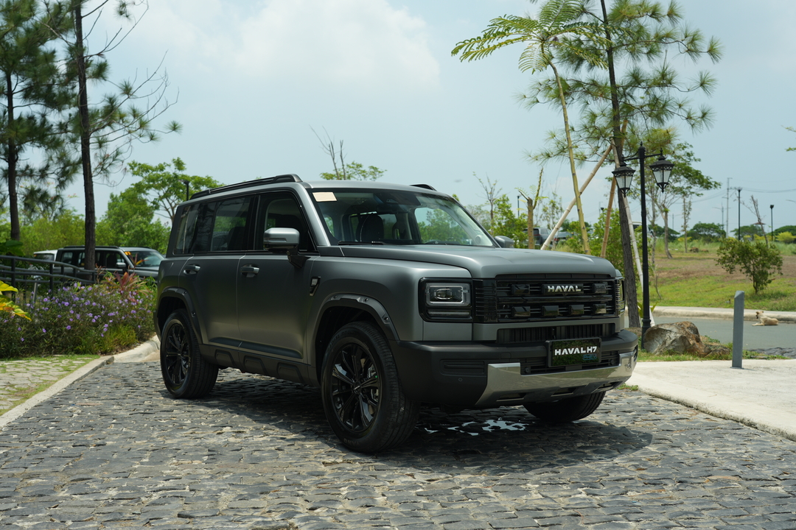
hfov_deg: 53.1
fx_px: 796
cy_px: 265
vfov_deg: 36.9
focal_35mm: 36
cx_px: 398
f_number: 4
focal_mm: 36
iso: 100
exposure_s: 1/500
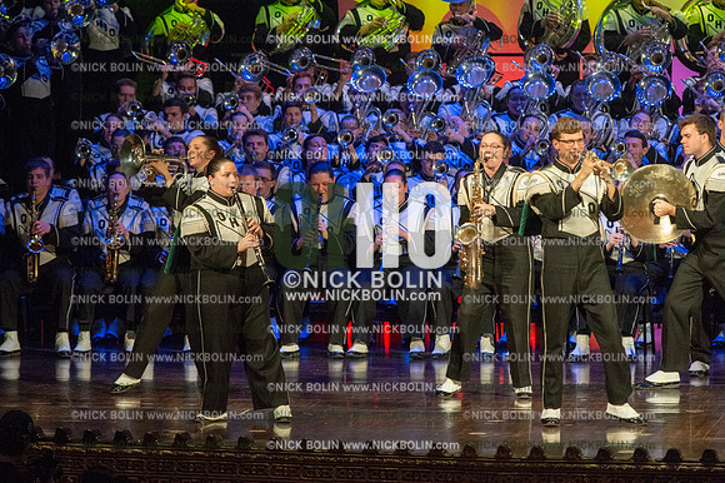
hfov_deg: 8.6
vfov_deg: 5.7
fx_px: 4830
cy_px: 242
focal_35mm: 240
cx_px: 362
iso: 8000
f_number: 5.6
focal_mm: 240
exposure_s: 1/400
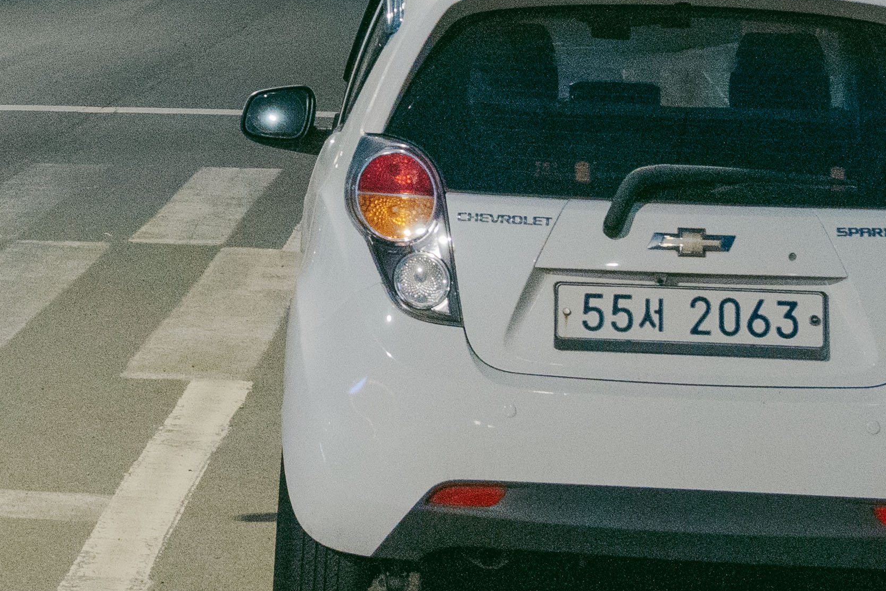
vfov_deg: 9.5
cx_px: -341
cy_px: -467
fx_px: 3371
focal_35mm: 137
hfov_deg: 14.2
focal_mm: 24
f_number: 5
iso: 4000
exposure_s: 1/30
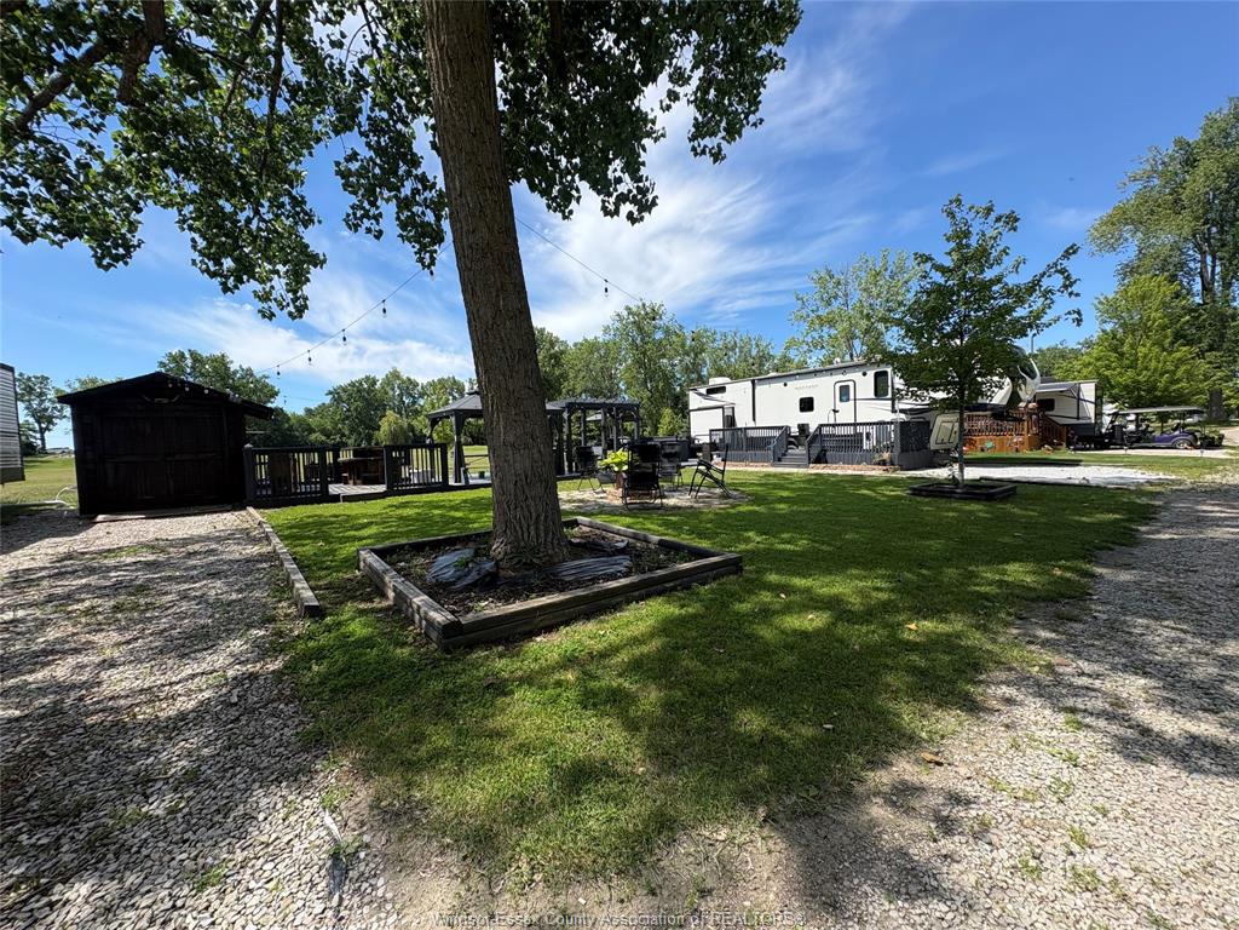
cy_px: 465
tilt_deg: -2.3
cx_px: 620
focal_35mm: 14
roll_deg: +1.8
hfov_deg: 102.1
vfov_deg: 85.7
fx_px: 501
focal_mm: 2.22
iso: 40
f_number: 2.2
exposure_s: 1/1217
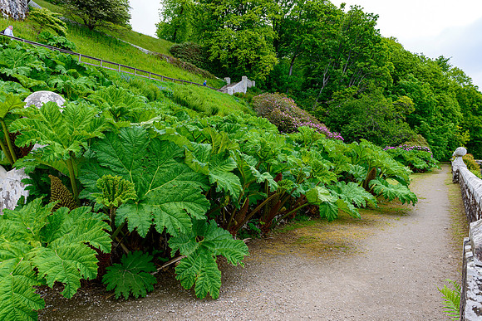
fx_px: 321
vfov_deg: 53.2
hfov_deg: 73.7
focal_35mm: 24
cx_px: 241
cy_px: 160
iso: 160
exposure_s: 1/60
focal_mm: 24
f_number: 10
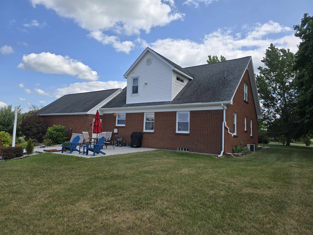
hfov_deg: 73.9
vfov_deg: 58.9
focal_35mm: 23
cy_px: 118
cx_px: 156
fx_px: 208
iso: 12
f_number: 1.7
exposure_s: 1/717
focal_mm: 6.3
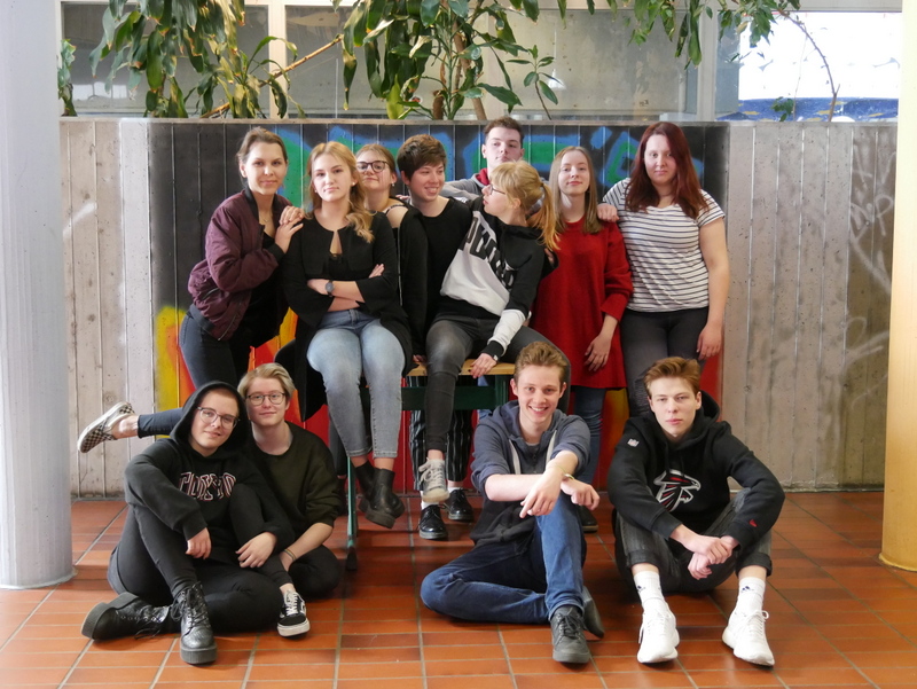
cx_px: 458
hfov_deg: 39.6
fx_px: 1272
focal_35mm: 48
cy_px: 344
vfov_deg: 30.3
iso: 3200
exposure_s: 1/40
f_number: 4.1
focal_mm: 24
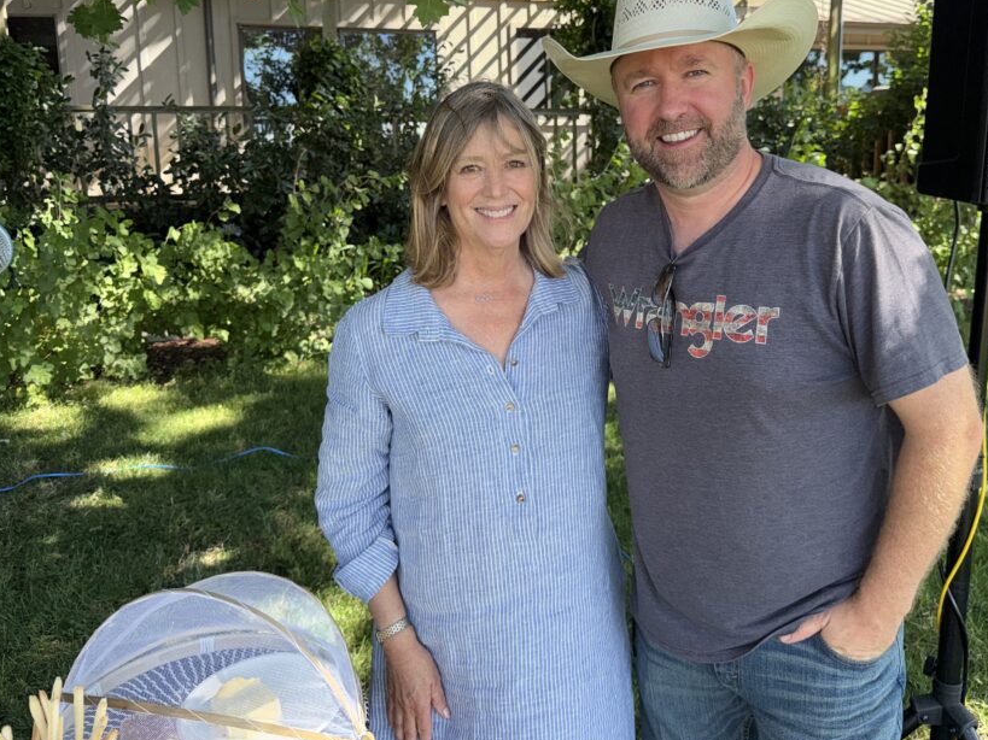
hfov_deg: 59.8
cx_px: 553
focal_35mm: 30
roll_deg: +1.1
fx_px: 856
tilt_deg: -8.7
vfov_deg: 46.4
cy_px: 284
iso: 50
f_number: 1.78
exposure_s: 1/563
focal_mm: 6.76
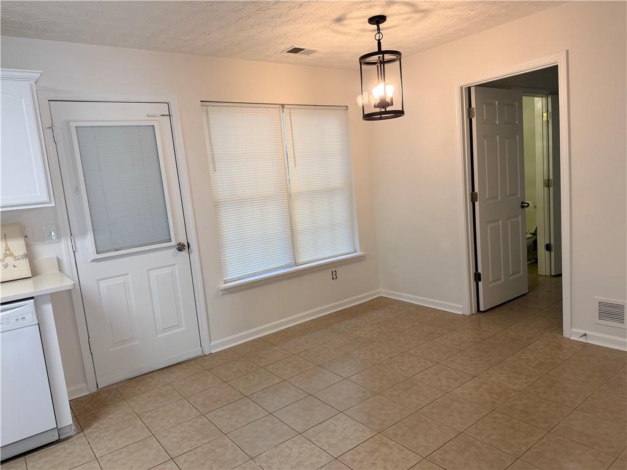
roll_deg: +4.8
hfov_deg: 71.6
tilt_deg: -7.6
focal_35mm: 24
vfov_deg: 56.8
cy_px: 235
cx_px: 314
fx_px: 435
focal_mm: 6.76
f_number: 1.78
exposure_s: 1/120
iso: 160
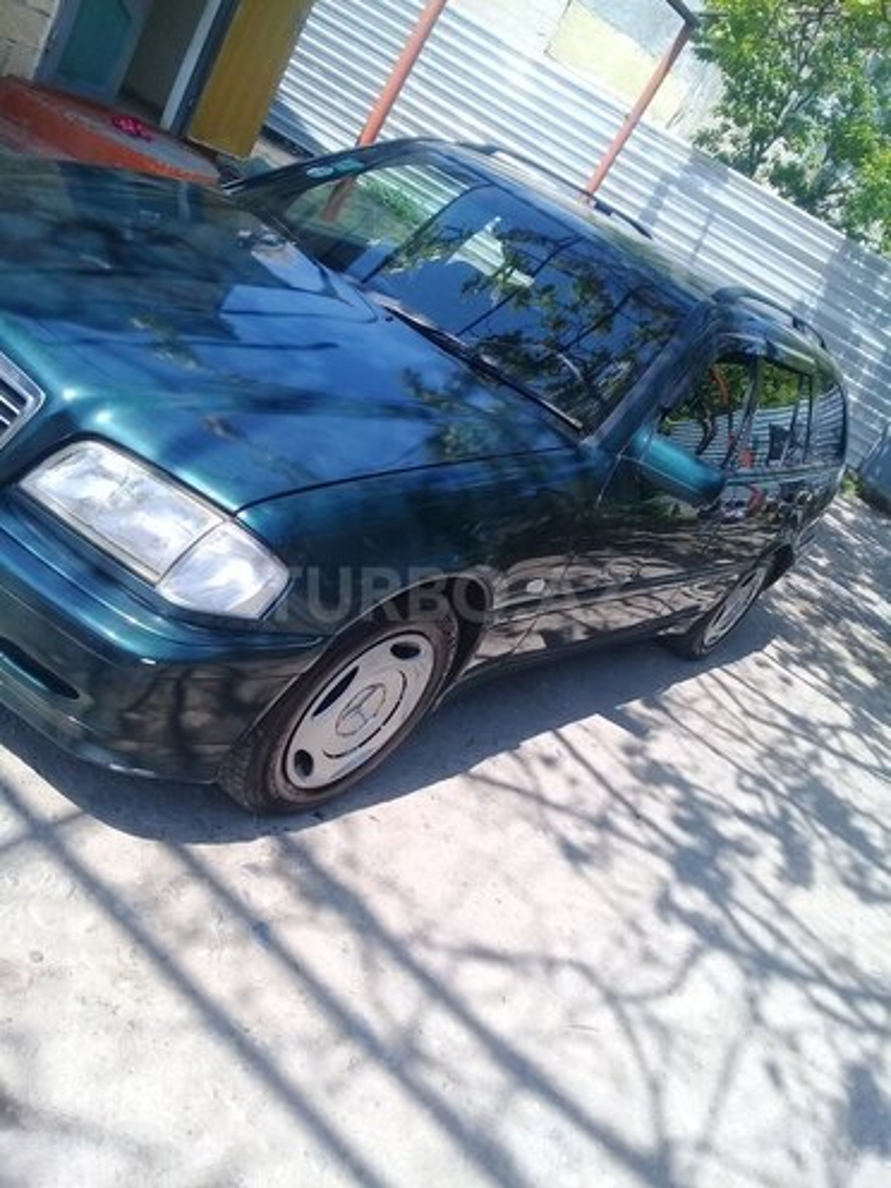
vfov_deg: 58.4
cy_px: 594
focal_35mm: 31
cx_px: 446
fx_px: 1064
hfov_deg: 45.4
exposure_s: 1/524
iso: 50
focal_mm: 3.3
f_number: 2.2
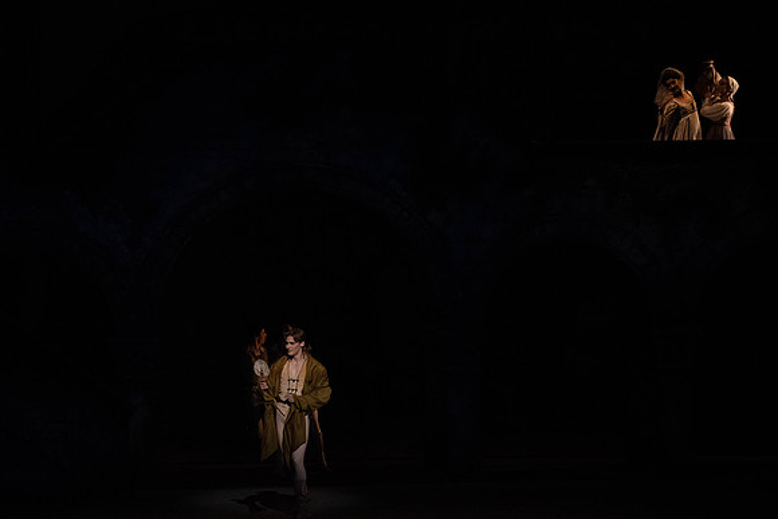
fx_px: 3999
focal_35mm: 185
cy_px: 260
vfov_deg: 7.4
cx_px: 389
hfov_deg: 11.1
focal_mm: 185
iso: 8000
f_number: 5.6
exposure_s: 1/250
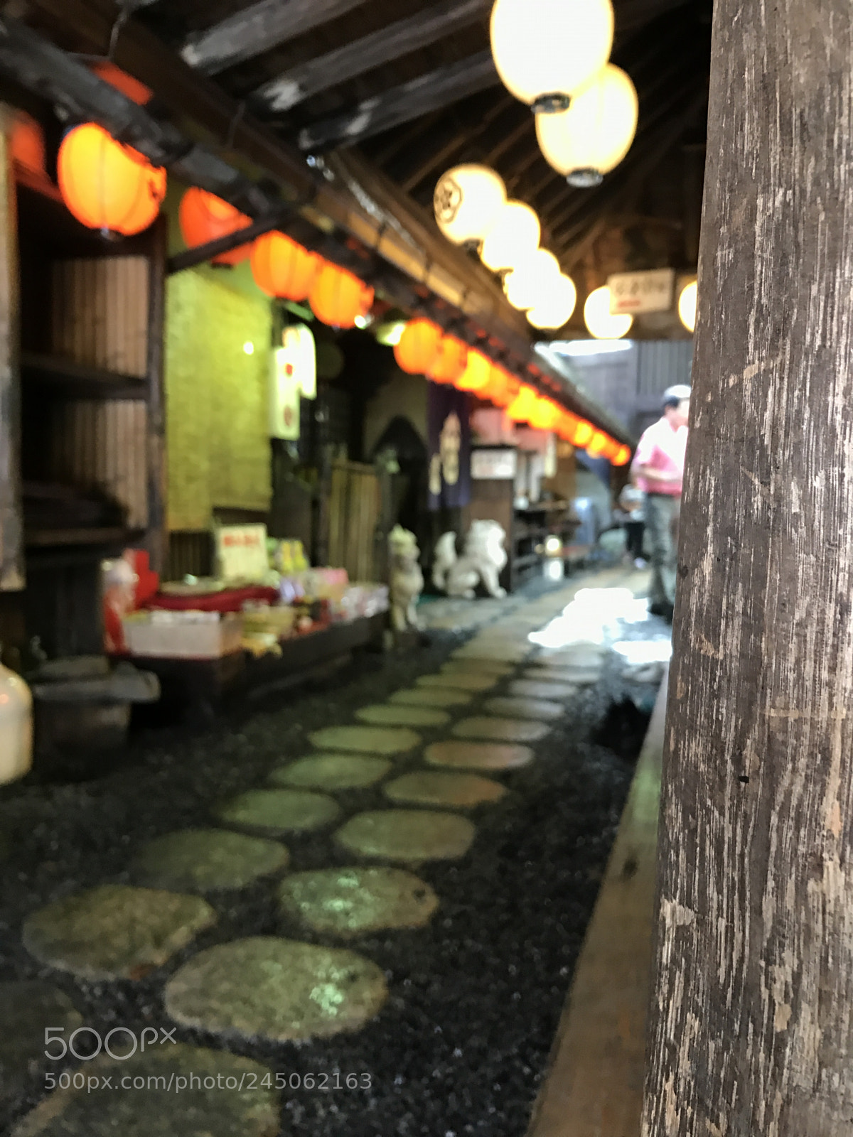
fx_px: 920
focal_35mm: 28
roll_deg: -0.1
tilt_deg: -4.0
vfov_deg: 63.4
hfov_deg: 49.7
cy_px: 568
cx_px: 426
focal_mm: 3.99
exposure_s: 1/15
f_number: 1.8
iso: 40
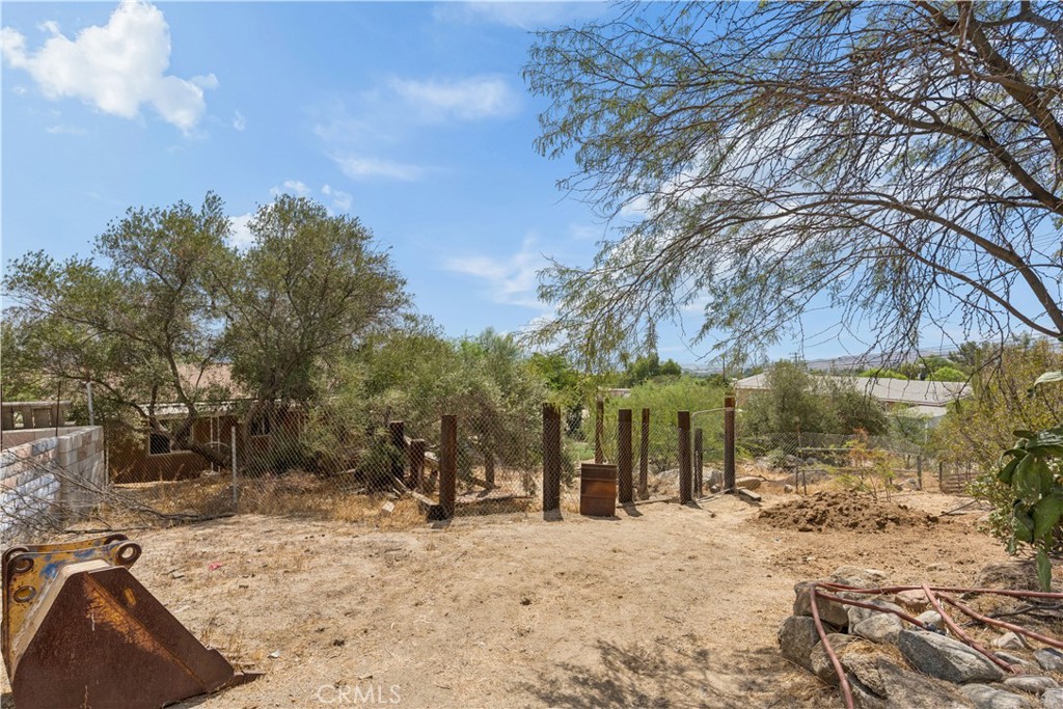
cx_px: 532
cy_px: 354
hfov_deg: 96.7
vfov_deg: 73.8
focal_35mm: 16
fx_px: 472
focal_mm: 16
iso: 320
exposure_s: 1/1250
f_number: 8
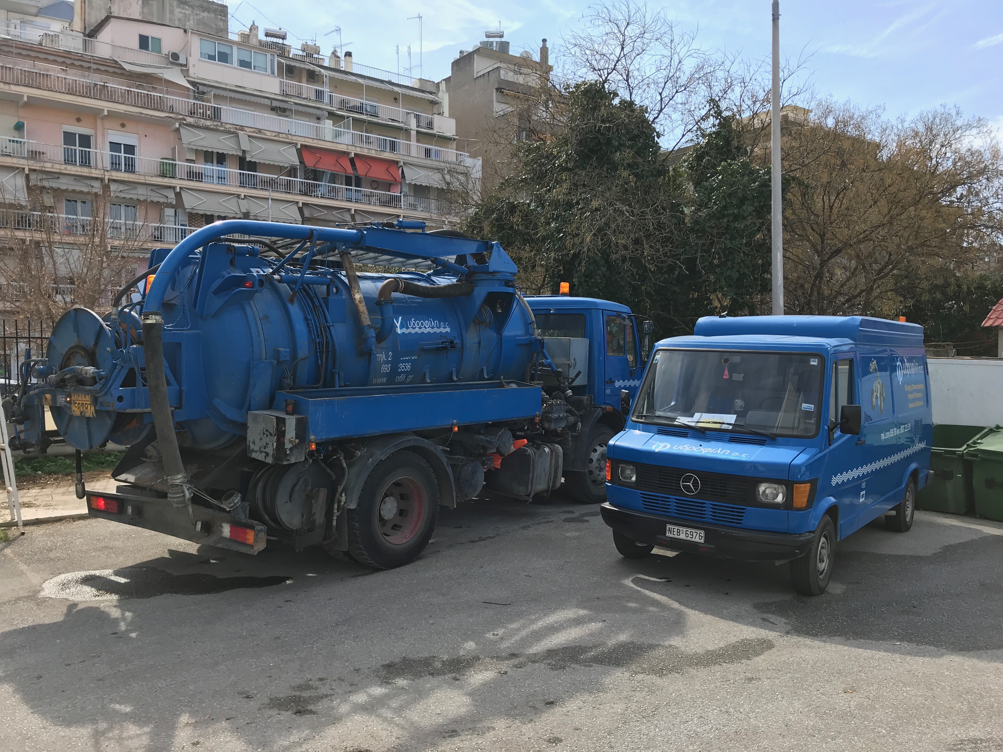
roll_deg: -0.1
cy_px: 376
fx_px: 811
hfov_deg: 63.4
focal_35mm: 28
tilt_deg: -0.5
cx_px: 502
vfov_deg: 49.7
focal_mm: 3.99
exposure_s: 1/958
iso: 20
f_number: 1.8
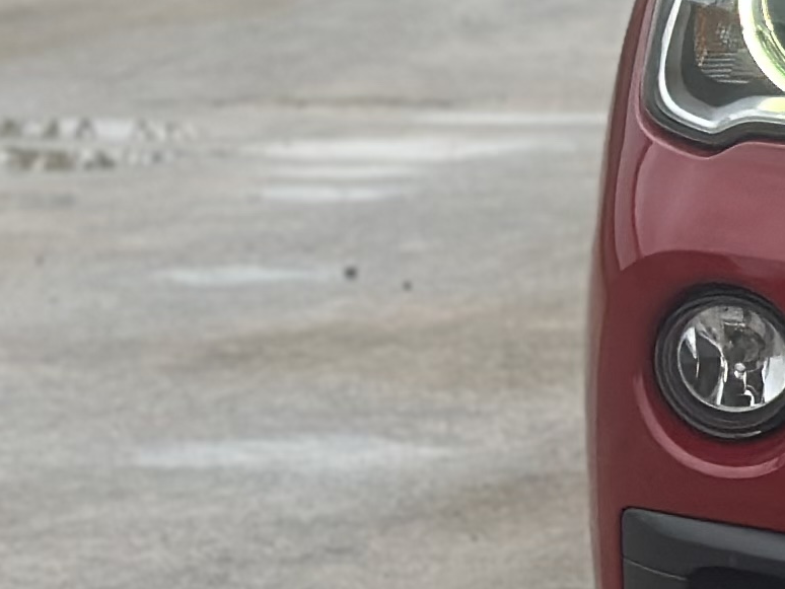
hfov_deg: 7.4
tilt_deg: -2.5
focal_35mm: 250
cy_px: -366
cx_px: 1958
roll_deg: -0.3
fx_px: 5671
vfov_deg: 5.9
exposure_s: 1/3367
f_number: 1.78
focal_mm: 6.86
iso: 100
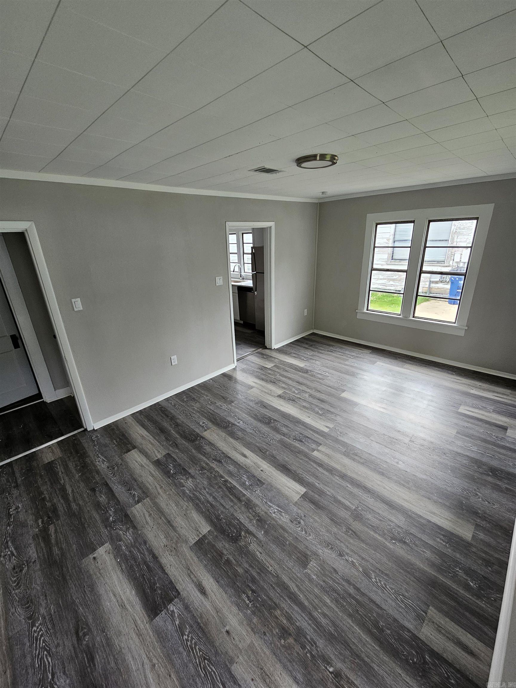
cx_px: 258
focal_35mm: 13
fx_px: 258
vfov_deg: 106.2
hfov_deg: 89.9
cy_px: 344
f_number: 2.2
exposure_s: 1/60
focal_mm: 2.2
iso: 64
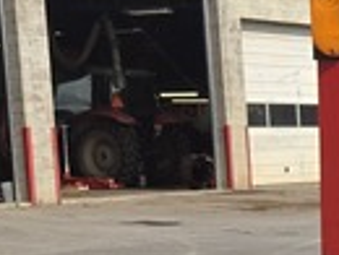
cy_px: 291
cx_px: 821
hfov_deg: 11.5
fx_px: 1383
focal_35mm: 141
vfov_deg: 10.4
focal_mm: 5.4
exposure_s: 1/1742
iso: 25
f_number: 1.8
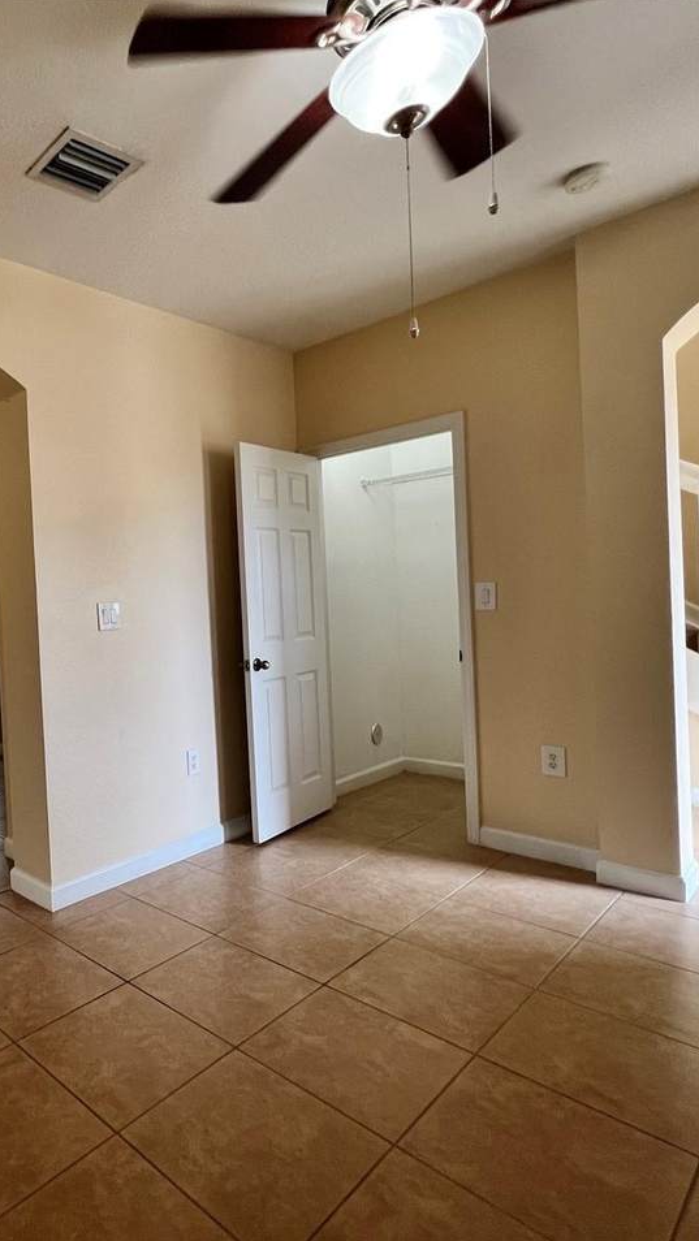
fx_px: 626
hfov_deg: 51.8
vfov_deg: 89.6
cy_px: 619
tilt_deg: -1.8
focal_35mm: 19
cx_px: 75
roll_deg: +3.1
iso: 200
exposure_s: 1/120
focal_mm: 1.57
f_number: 1.8
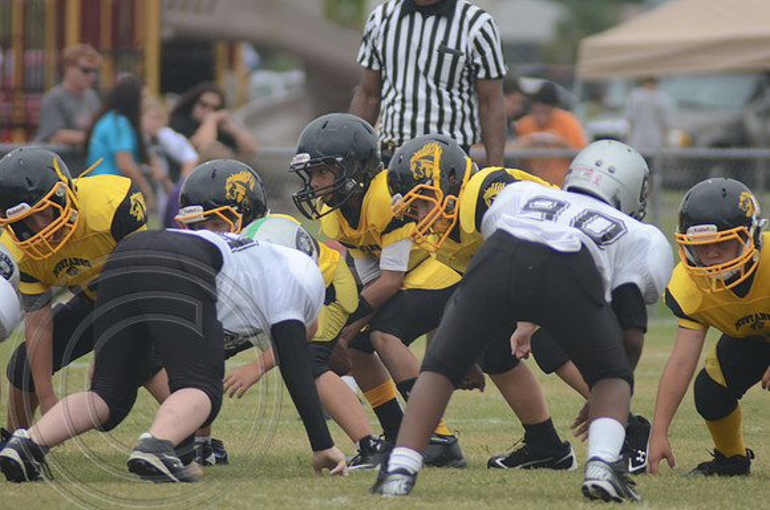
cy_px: 255
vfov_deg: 2.3
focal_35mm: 600
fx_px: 12805
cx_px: 385
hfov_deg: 3.4
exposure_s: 1/800
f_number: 6.3
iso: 400
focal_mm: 400
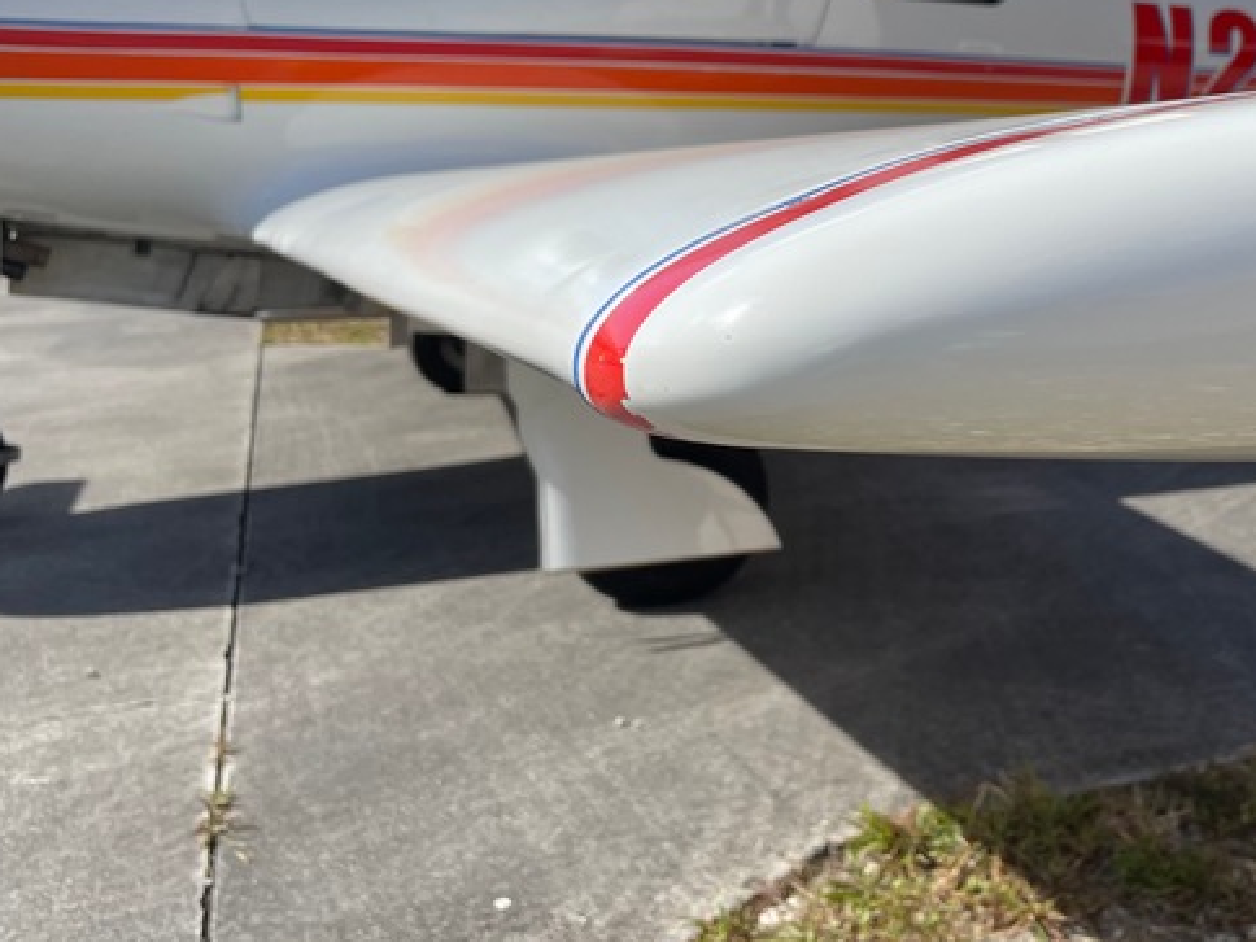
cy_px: 244
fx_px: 1560
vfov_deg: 33.0
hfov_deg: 42.5
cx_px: 942
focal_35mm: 43
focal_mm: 4.2
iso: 32
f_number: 1.6
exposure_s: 1/4292
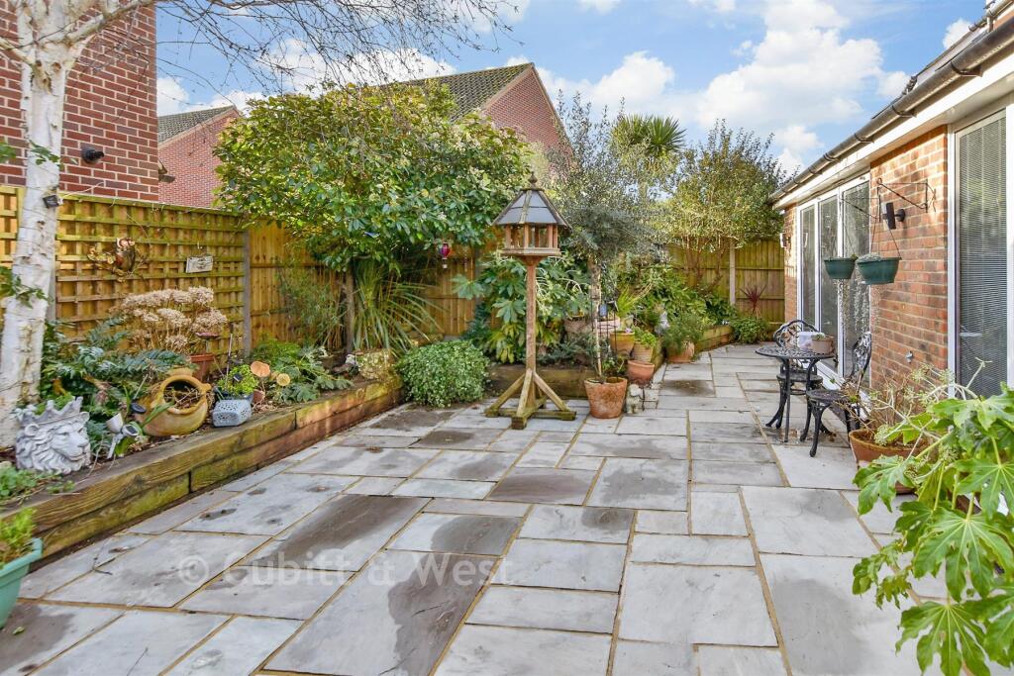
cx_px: 507
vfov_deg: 64.6
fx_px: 535
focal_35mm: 19
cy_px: 338
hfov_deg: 86.9
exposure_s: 1/100
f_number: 8
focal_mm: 13
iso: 200
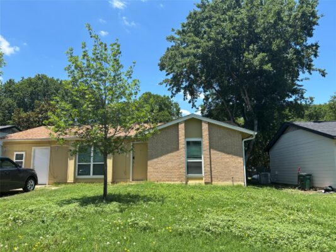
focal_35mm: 26
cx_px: 168
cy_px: 126
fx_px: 252
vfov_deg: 53.1
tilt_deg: +9.2
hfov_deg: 67.3
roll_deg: +0.8
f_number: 1.6
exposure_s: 1/1812
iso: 50
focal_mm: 5.96
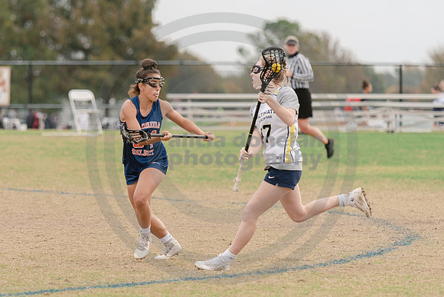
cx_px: 130
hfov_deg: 6.4
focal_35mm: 320
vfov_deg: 4.3
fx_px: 3944
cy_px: 168
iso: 280
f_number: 2.8
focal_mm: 155
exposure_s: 1/1250
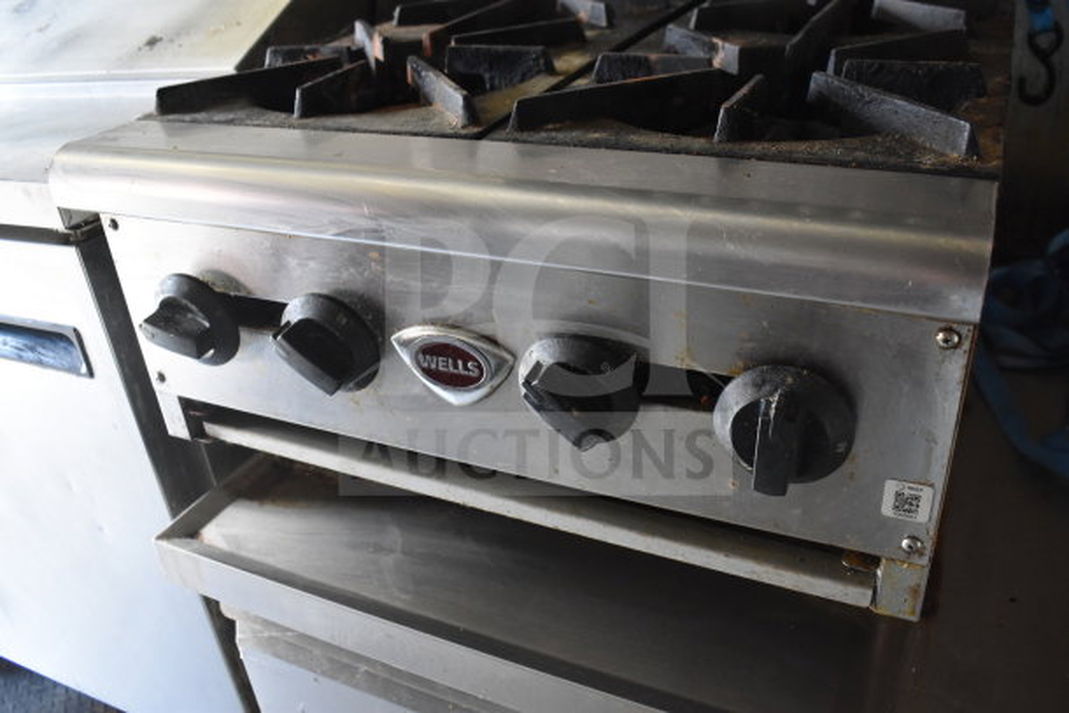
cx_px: 534
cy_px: 356
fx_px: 891
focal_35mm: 30
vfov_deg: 43.6
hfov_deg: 61.9
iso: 1600
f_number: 3.8
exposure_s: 1/30
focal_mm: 20
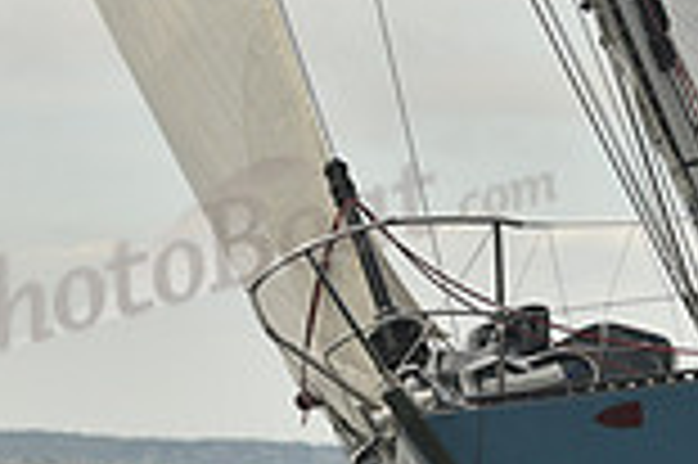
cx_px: 793
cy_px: 421
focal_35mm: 506
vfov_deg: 2.7
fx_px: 9800
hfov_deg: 4.1
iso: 320
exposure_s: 1/1000
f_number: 5.6
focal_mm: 135
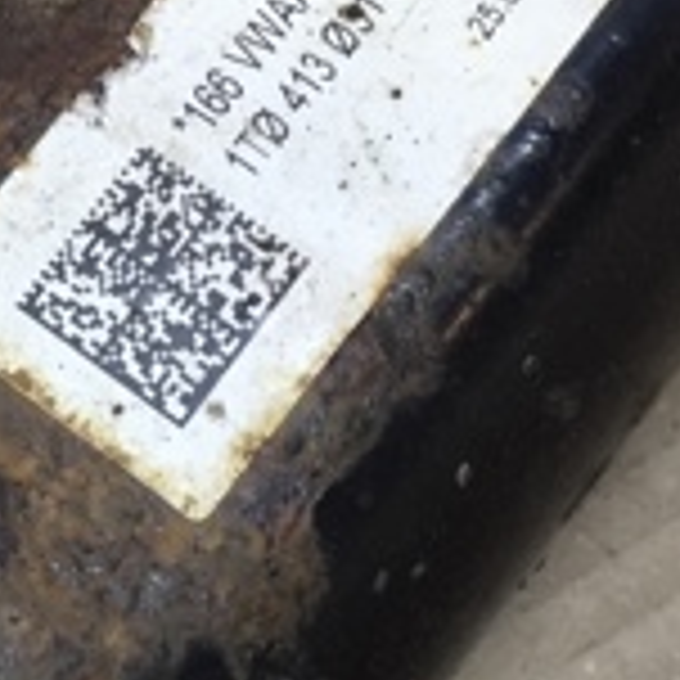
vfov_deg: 16.0
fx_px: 2422
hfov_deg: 15.3
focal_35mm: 109
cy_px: 252
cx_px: -167
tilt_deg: -51.3
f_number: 2.2
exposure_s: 1/33
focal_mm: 4.15
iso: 50
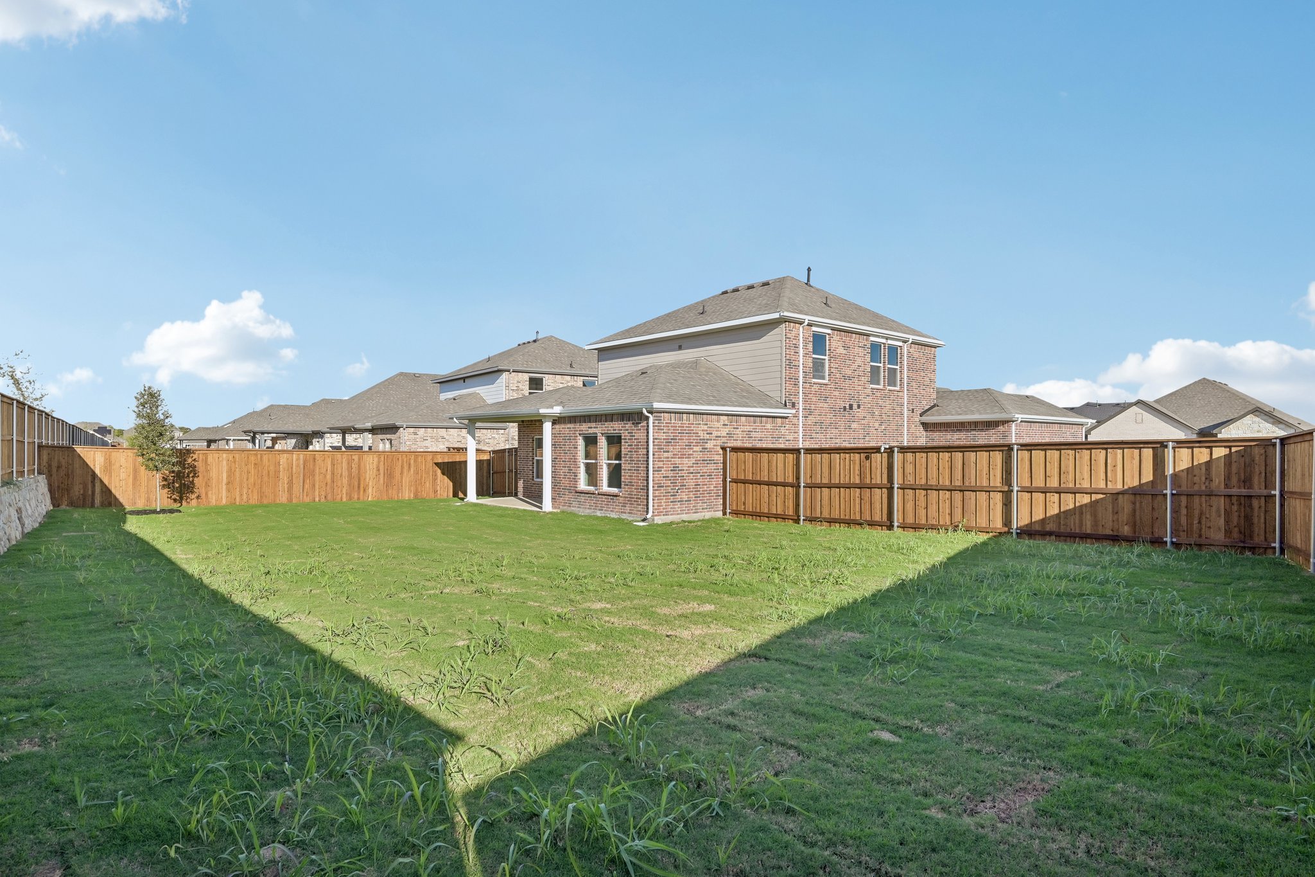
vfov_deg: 63.2
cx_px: 658
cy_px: 438
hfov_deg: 85.4
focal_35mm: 20
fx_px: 712
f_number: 8
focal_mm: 19.5
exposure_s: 1/640
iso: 400
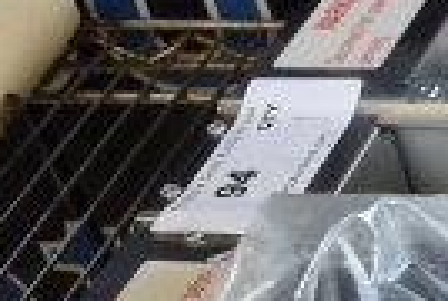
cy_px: 396
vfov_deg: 9.0
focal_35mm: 150
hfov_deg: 11.7
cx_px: 990
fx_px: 1871
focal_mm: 22
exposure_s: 1/30
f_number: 3.8
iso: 450
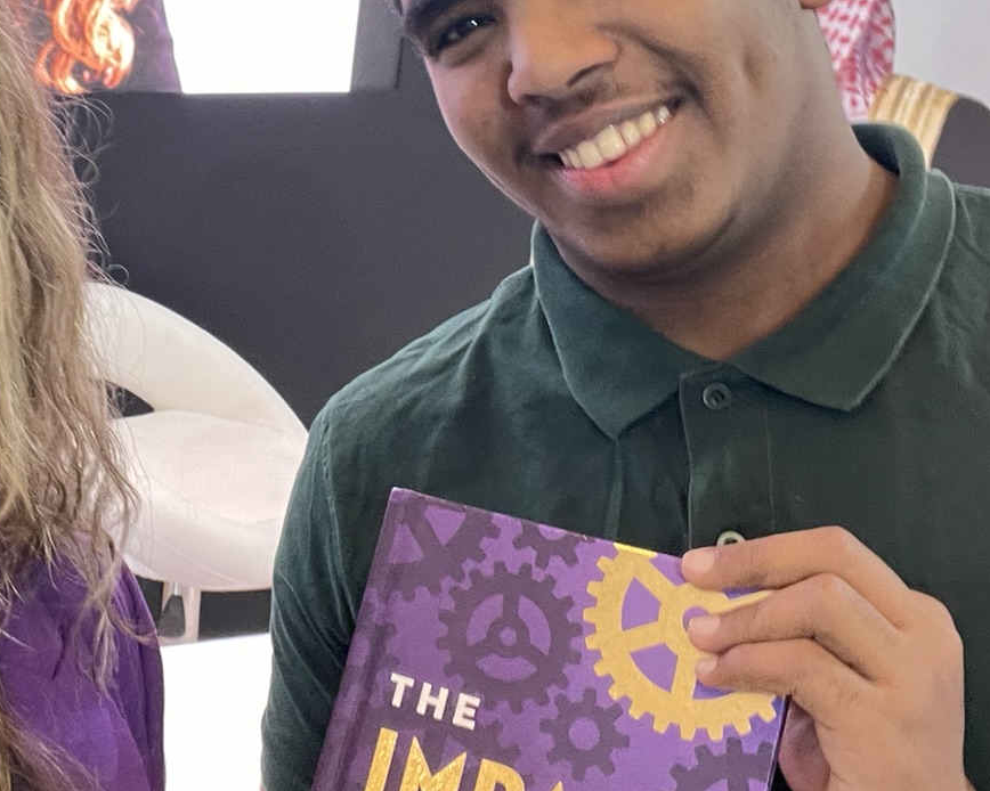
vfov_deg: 28.1
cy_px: 181
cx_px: 229
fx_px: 1553
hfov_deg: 34.5
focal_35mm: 53
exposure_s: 1/30
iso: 400
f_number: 2.2
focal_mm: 2.71
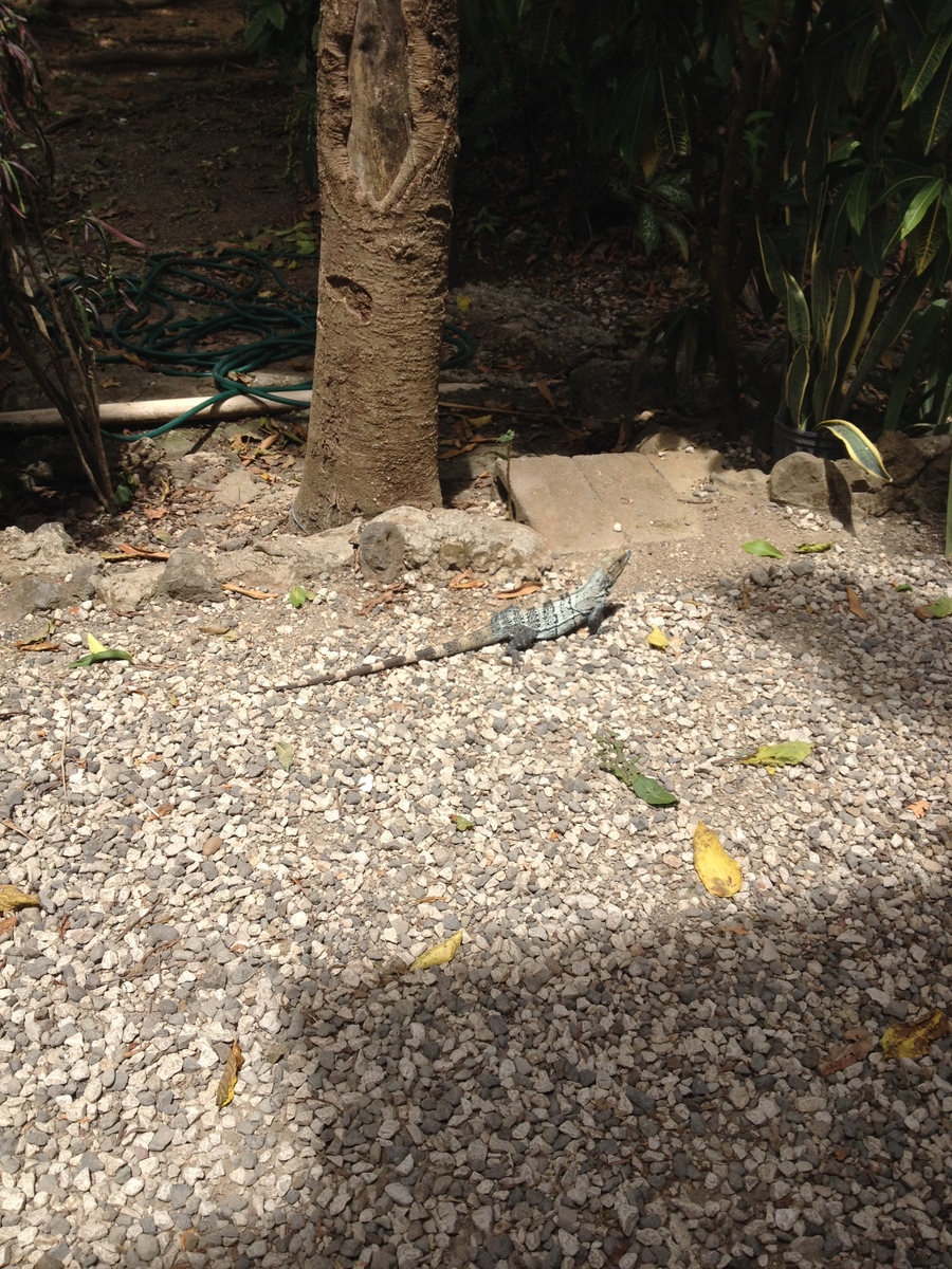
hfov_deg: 40.7
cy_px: 634
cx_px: 476
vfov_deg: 52.6
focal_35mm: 35
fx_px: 1283
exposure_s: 1/778
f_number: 2.4
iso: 50
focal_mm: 4.28
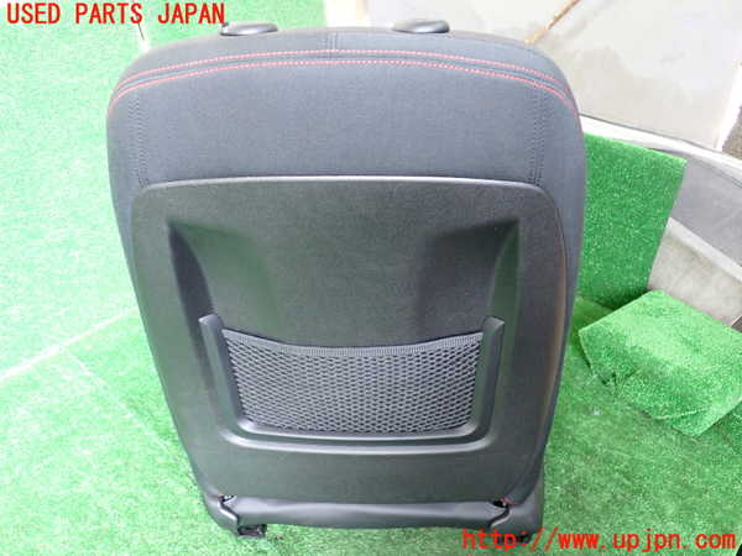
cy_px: 278
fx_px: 643
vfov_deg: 46.8
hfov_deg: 60.0
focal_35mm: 30
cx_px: 371
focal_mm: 5.4
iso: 400
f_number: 2.3
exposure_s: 1/30
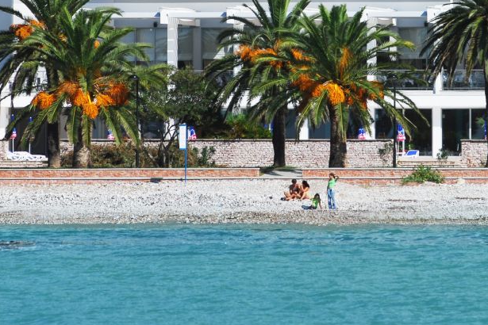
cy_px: -7
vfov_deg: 2.2
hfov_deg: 3.3
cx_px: 328
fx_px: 8458
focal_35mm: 624
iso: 100
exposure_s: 1/125
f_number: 8
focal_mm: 200
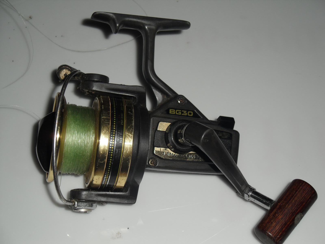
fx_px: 629
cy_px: 122
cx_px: 162
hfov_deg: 29.0
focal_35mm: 67
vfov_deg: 21.9
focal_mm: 12
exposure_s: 1/60
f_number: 11.8
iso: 100
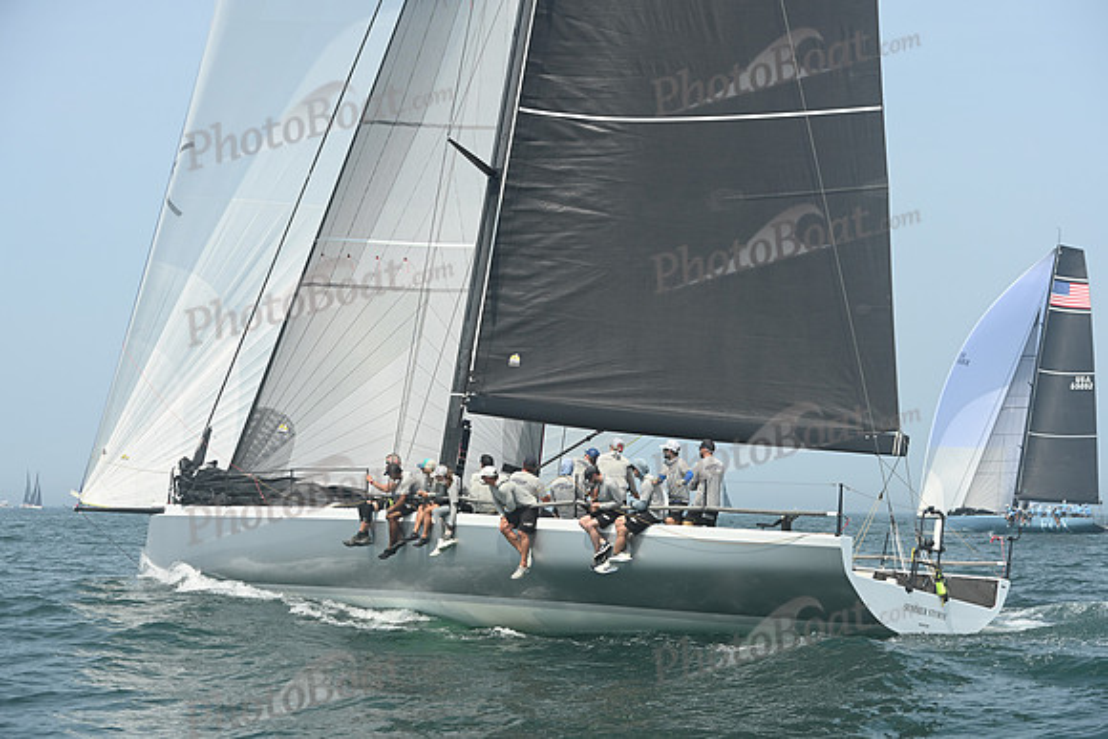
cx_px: 554
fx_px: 2155
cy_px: 370
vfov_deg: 19.5
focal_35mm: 70
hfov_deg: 28.8
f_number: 7.1
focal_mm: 70
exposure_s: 1/1250
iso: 320
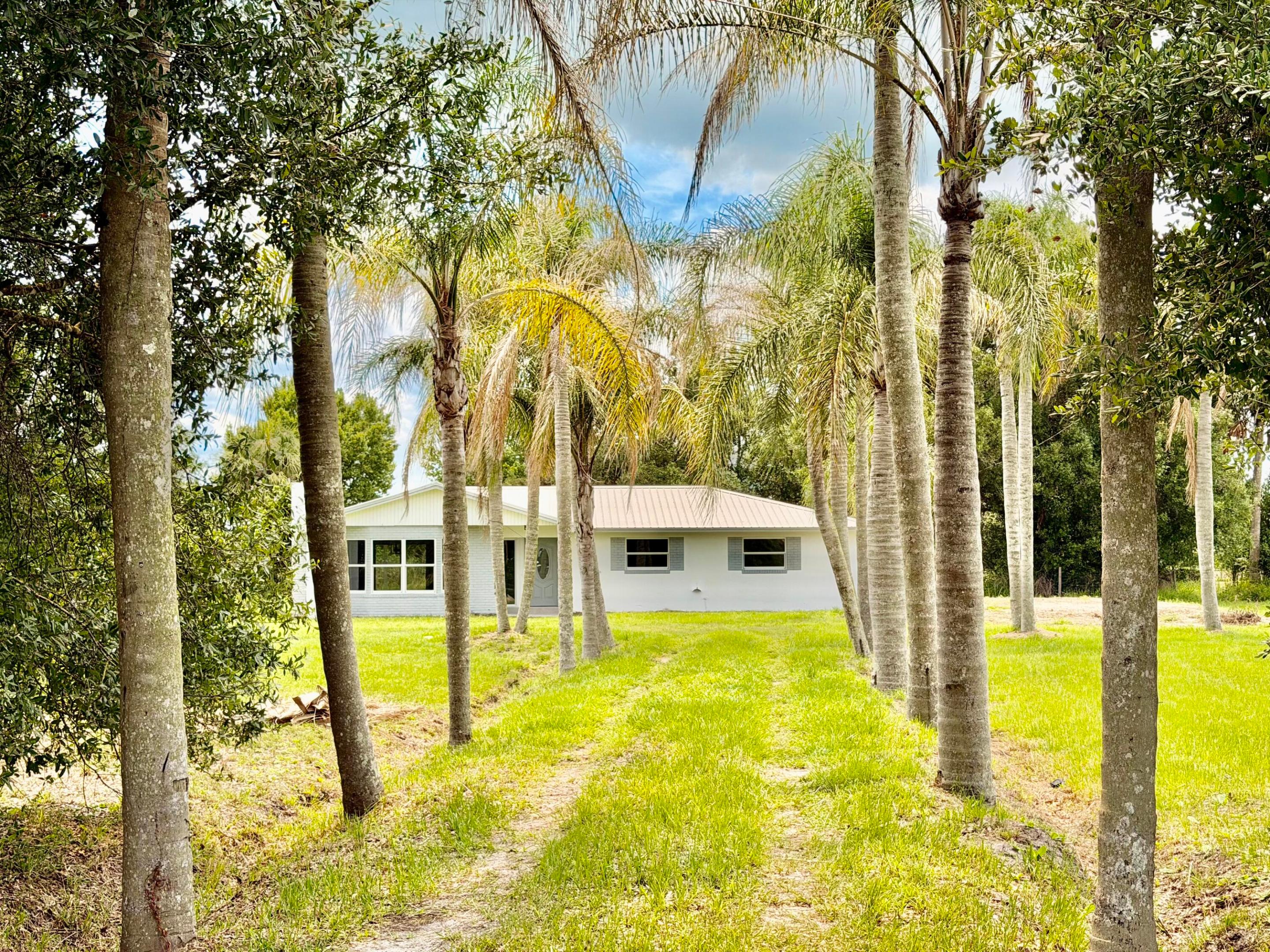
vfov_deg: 30.3
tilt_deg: +2.4
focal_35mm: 48
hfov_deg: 39.7
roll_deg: +0.8
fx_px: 1761
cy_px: 476
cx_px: 635
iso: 80
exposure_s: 1/2762
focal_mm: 6.76
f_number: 1.78
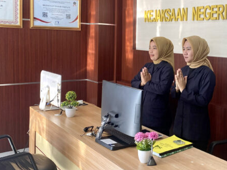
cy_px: 60
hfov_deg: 39.7
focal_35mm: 45
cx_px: 194
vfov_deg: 32.0
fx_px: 295
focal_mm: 4.25
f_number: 1.8
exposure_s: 1/121
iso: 80
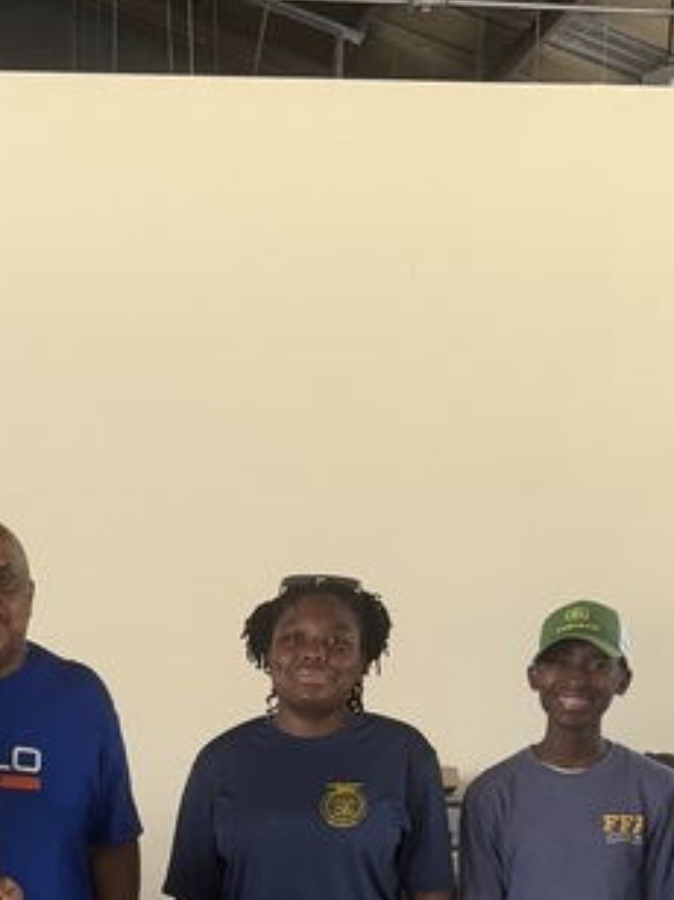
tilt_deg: -10.0
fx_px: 2078
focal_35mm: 80
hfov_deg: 18.2
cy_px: 1079
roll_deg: +0.0
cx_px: 120
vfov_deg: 22.5
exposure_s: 1/105
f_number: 1.78
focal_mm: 6.76
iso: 200
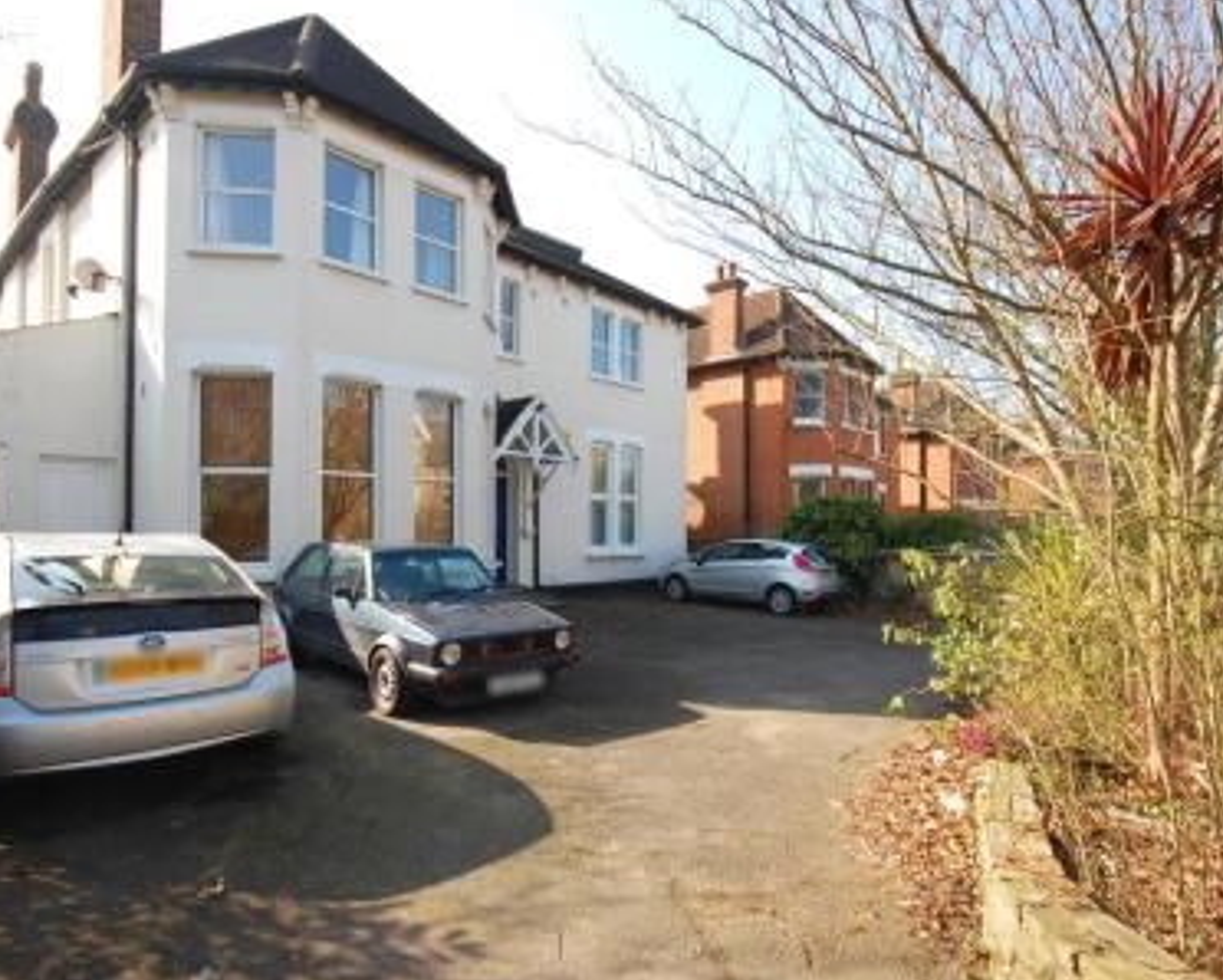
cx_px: 612
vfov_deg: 73.8
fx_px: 652
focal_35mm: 18
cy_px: 508
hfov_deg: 86.3
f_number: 7.1
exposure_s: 1/200
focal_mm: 10
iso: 200
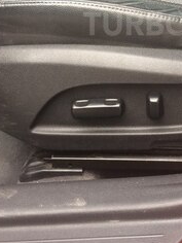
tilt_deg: -27.5
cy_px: 24
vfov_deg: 30.3
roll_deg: +6.2
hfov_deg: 23.4
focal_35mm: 61
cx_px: 162
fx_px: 428
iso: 32
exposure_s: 1/33
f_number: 2.2
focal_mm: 4.15
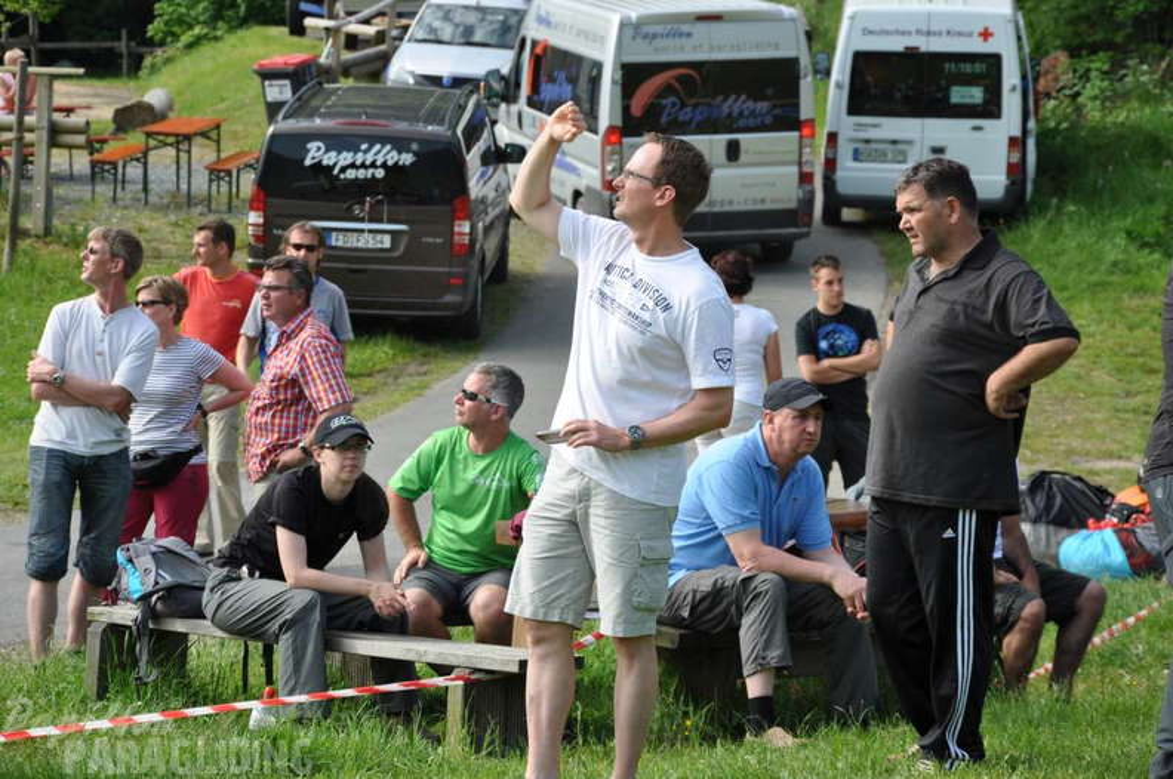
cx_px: 586
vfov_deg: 10.7
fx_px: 4149
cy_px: 390
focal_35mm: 128
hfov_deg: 16.1
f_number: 8
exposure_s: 1/250
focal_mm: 85
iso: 200
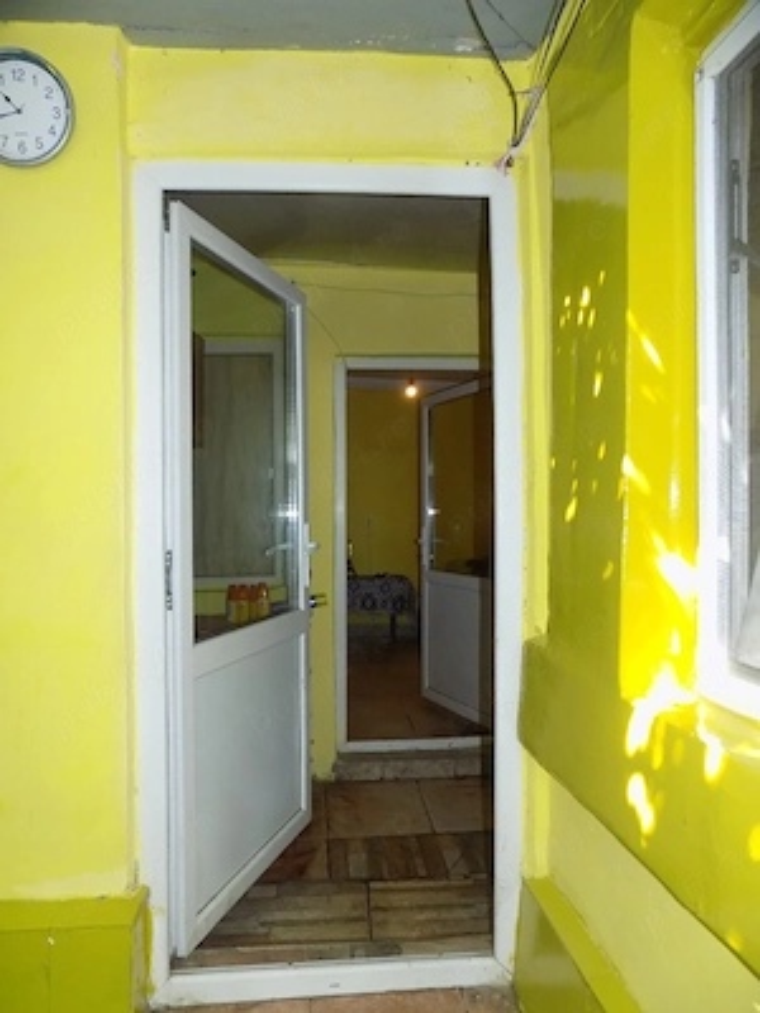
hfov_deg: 58.9
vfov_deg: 73.9
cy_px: 506
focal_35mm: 23
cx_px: 380
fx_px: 673
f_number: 3.1
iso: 200
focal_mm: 4
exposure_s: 1/30
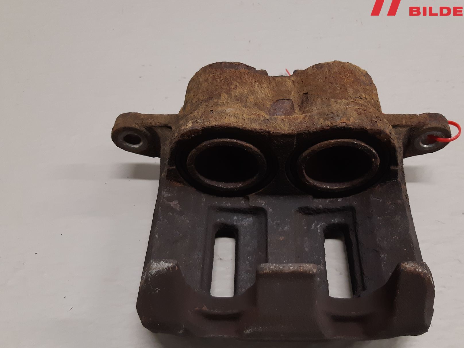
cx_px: 253
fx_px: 442
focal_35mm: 33
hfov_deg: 55.3
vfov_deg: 42.9
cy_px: 188
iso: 160
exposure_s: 1/50
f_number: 1.7
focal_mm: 3.93
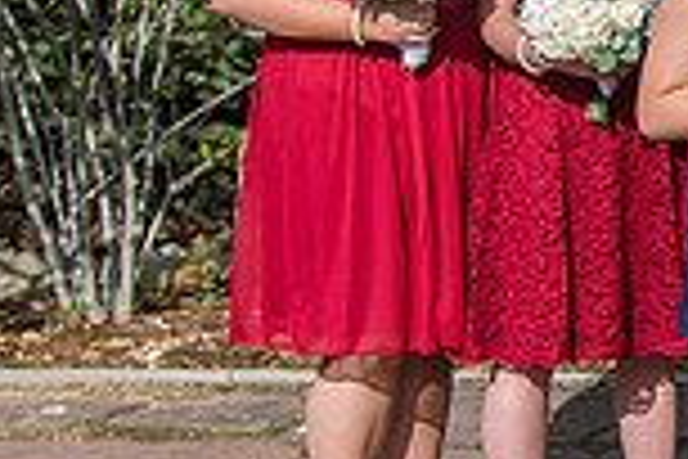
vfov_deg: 9.9
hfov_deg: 13.0
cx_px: 1366
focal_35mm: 137
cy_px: -94
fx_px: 2618
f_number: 5
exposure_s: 1/400
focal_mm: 27
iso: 50
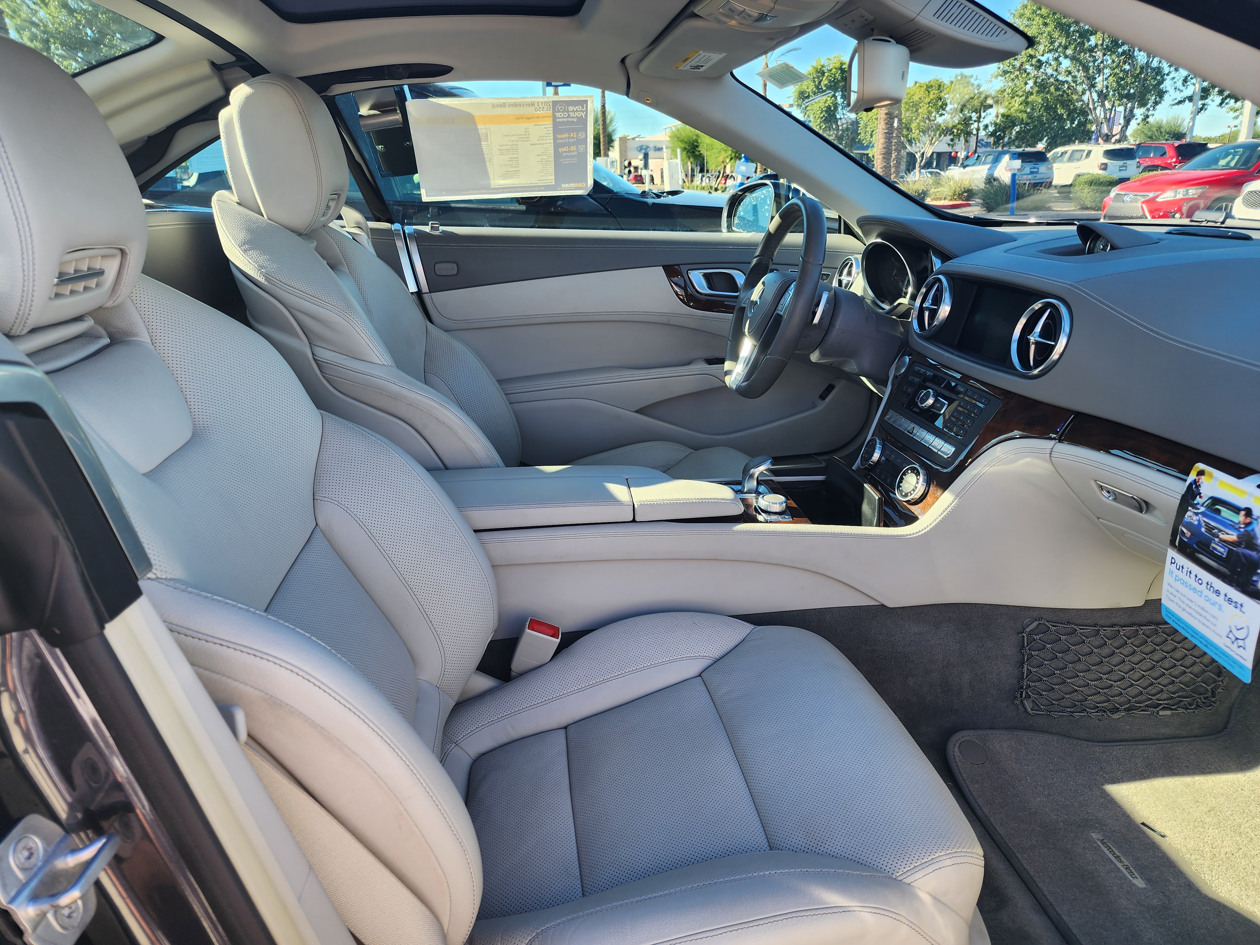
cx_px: 630
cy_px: 472
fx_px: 837
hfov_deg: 73.9
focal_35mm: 23
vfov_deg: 58.9
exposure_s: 1/180
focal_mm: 6.4
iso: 20
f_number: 1.8
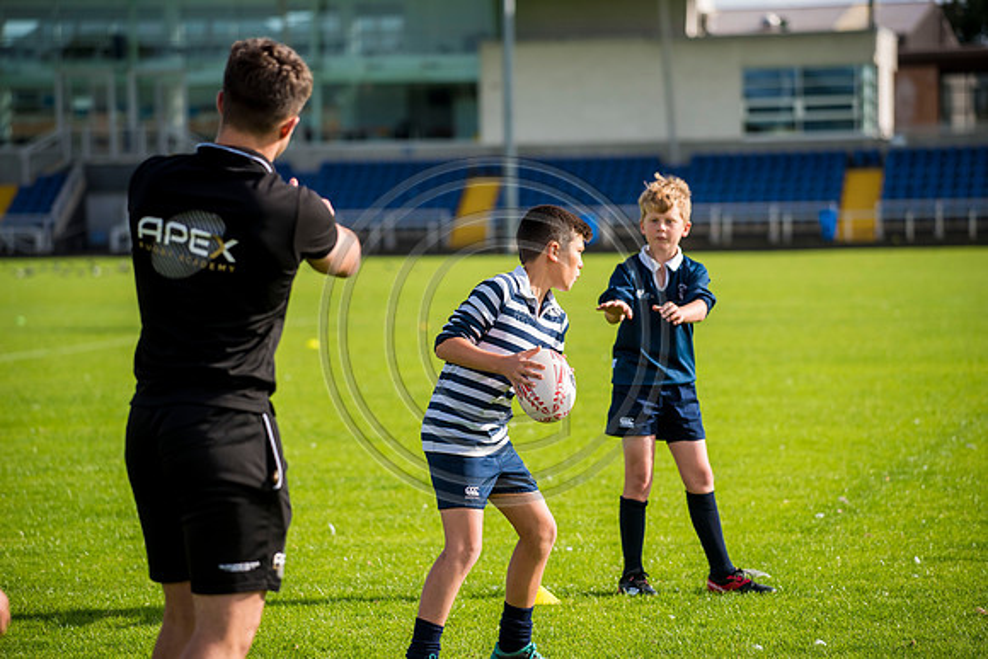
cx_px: 494
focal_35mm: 155
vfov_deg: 8.9
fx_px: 4255
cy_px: 330
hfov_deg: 13.2
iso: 250
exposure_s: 1/1250
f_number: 4
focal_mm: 155
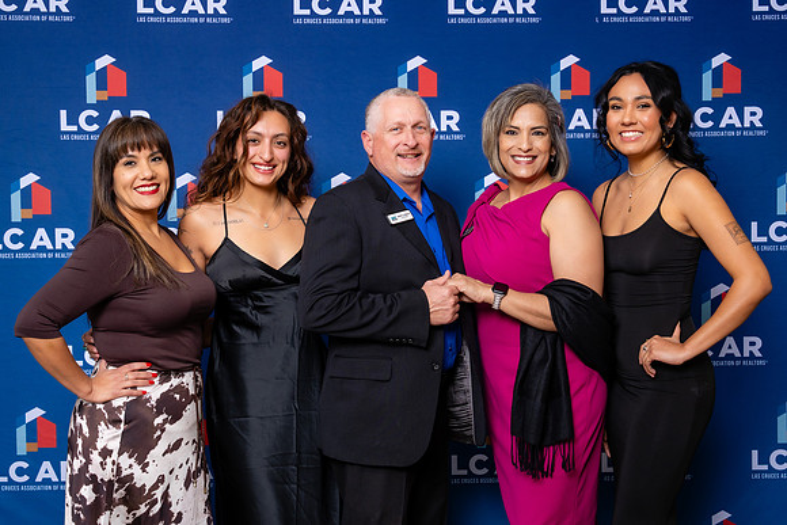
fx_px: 1225
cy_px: 264
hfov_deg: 35.6
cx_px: 393
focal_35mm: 56
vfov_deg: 24.2
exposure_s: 1/200
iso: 500
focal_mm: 50
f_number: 5.6
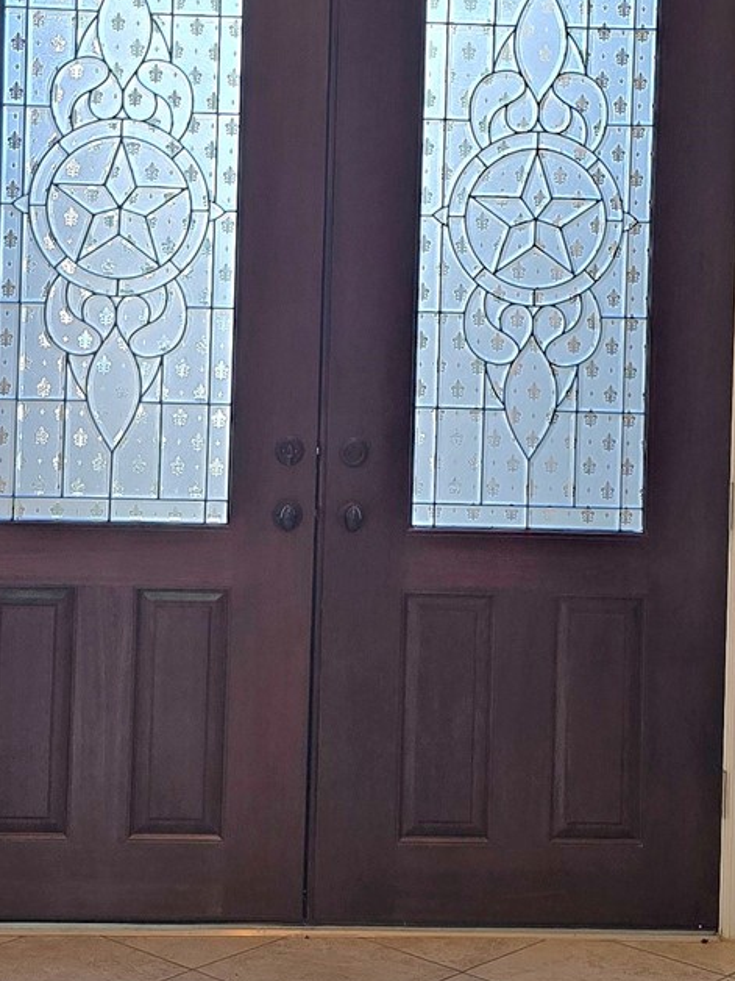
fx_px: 2123
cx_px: 362
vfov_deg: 25.7
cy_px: 250
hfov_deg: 19.6
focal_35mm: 75
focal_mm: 6.3
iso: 80
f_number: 1.7
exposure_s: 1/120
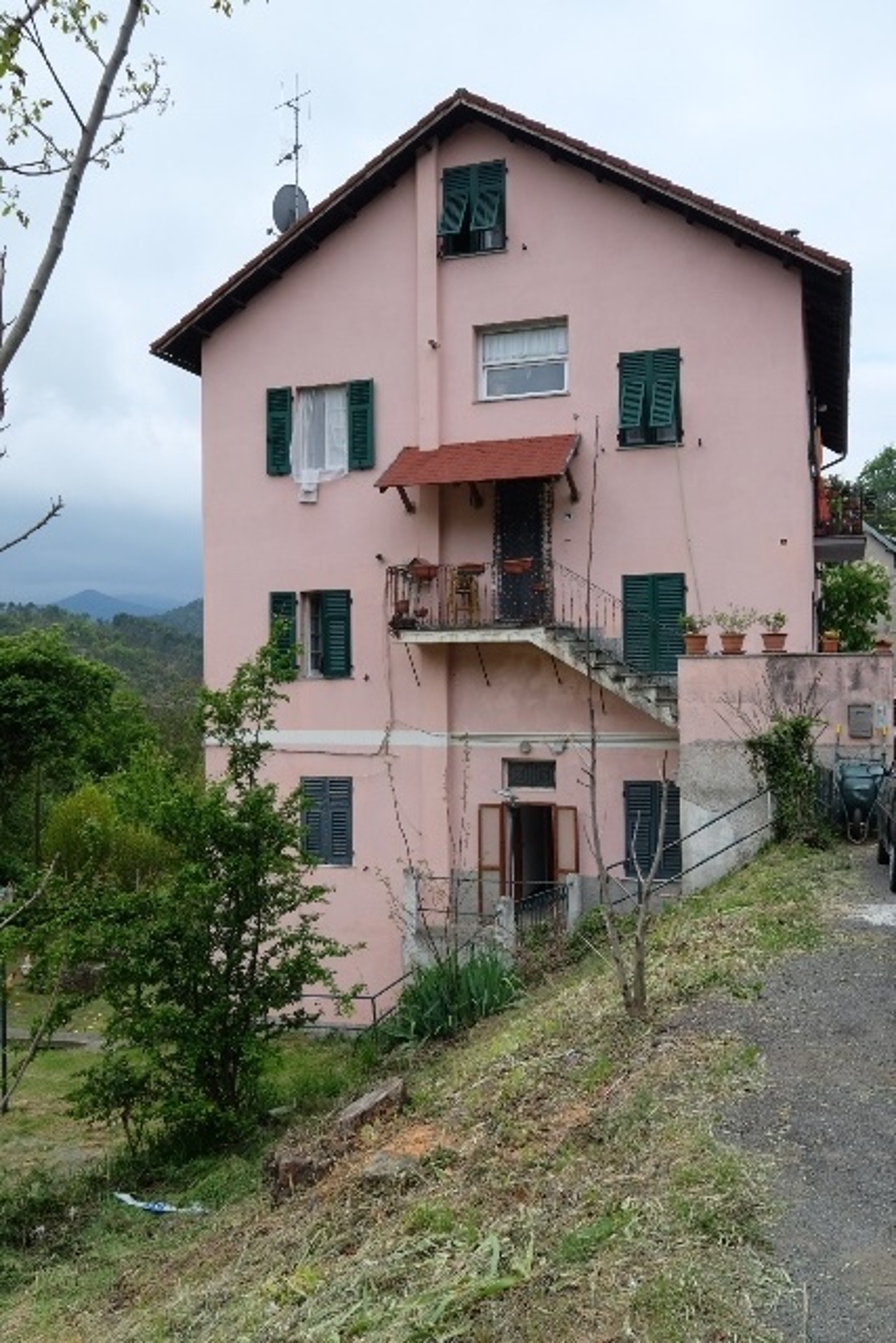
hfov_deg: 42.3
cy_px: 672
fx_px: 1157
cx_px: 448
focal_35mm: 31
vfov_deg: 60.3
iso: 400
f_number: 8
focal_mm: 20.9
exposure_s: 1/350
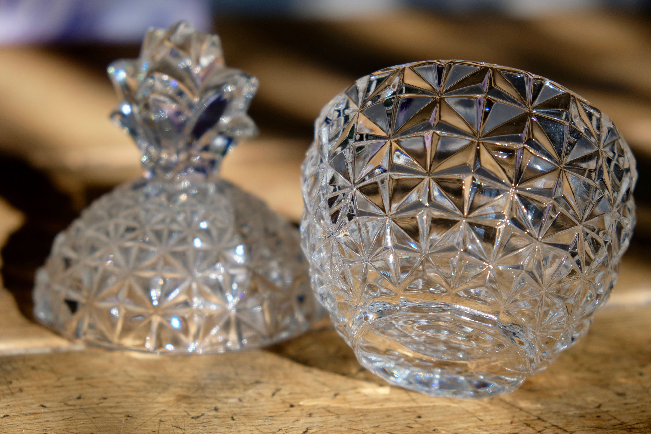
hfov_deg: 24.5
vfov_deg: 16.5
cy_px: 217
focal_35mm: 83
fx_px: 1501
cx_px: 326
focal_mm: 55
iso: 400
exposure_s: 1/350
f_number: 4.5
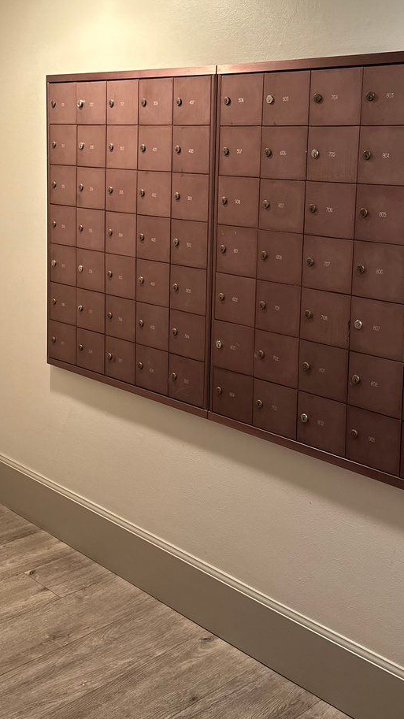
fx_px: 839
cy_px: 249
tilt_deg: -6.6
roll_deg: -2.1
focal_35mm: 44
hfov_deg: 27.0
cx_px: 243
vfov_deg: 45.8
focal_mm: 6.86
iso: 250
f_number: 1.78
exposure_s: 1/60
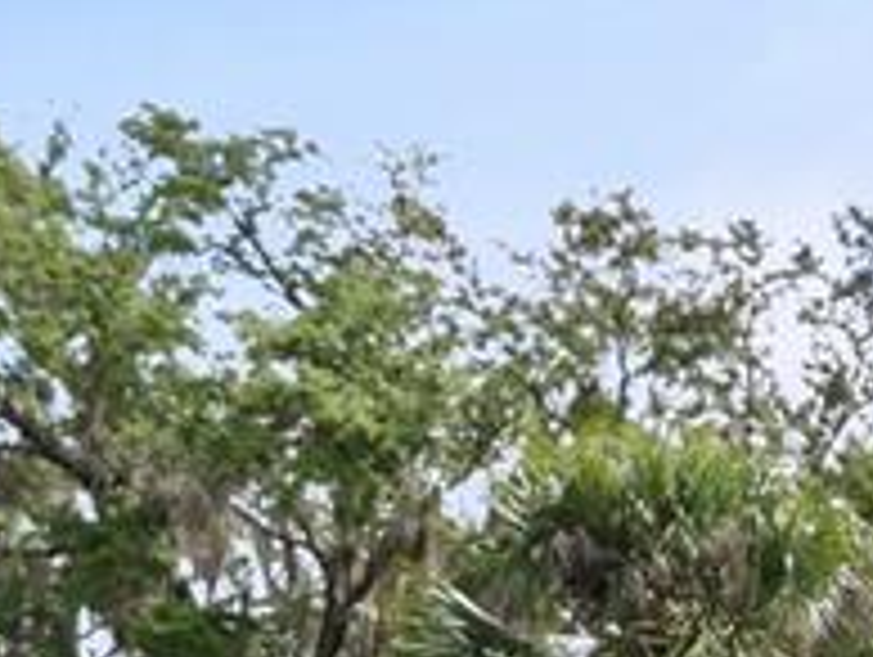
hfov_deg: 16.5
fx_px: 2399
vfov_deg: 13.8
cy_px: 1215
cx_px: 1665
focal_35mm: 95
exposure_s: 1/400
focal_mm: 9
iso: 200
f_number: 8
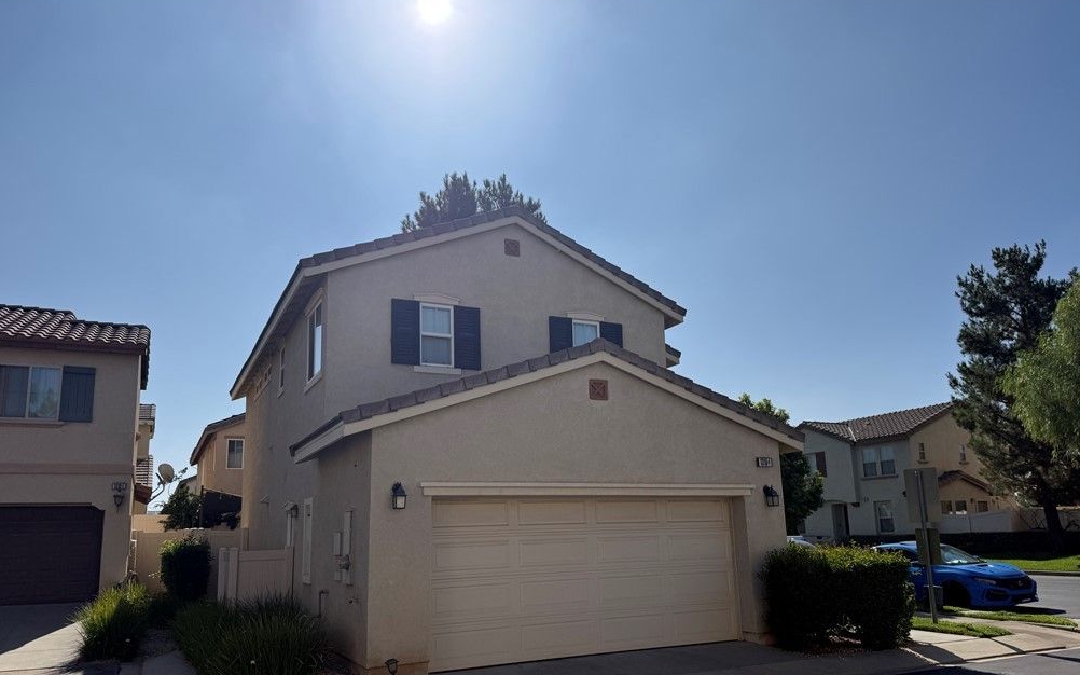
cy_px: 399
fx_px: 765
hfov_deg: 70.4
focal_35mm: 26
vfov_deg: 47.4
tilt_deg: +10.2
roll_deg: +1.8
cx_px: 536
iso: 80
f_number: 1.78
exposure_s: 1/11905
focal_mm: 6.76
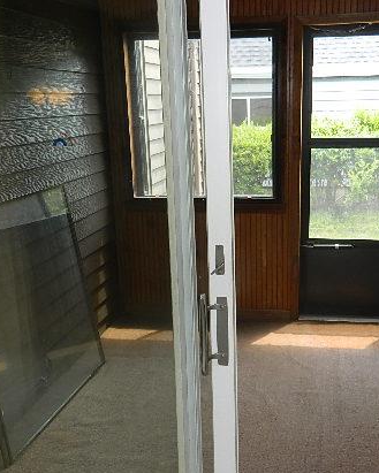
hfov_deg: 38.8
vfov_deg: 47.9
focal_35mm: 38
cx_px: 244
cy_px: 257
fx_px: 533
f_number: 3.1
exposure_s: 1/60
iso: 80
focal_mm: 4.5
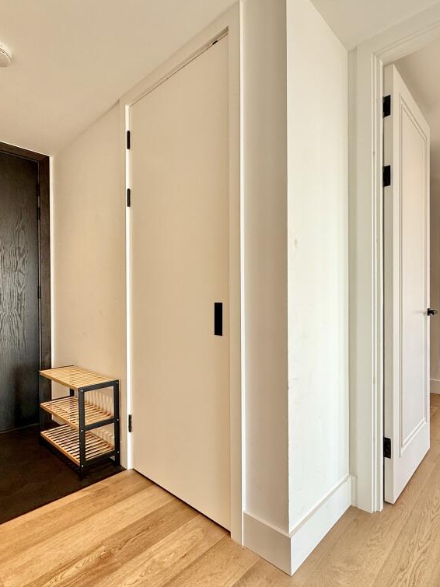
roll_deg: +0.6
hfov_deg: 68.4
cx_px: 246
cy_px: 297
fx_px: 322
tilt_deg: -0.5
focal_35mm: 19
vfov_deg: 84.7
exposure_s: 1/100
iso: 64
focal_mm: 2.22
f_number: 2.2
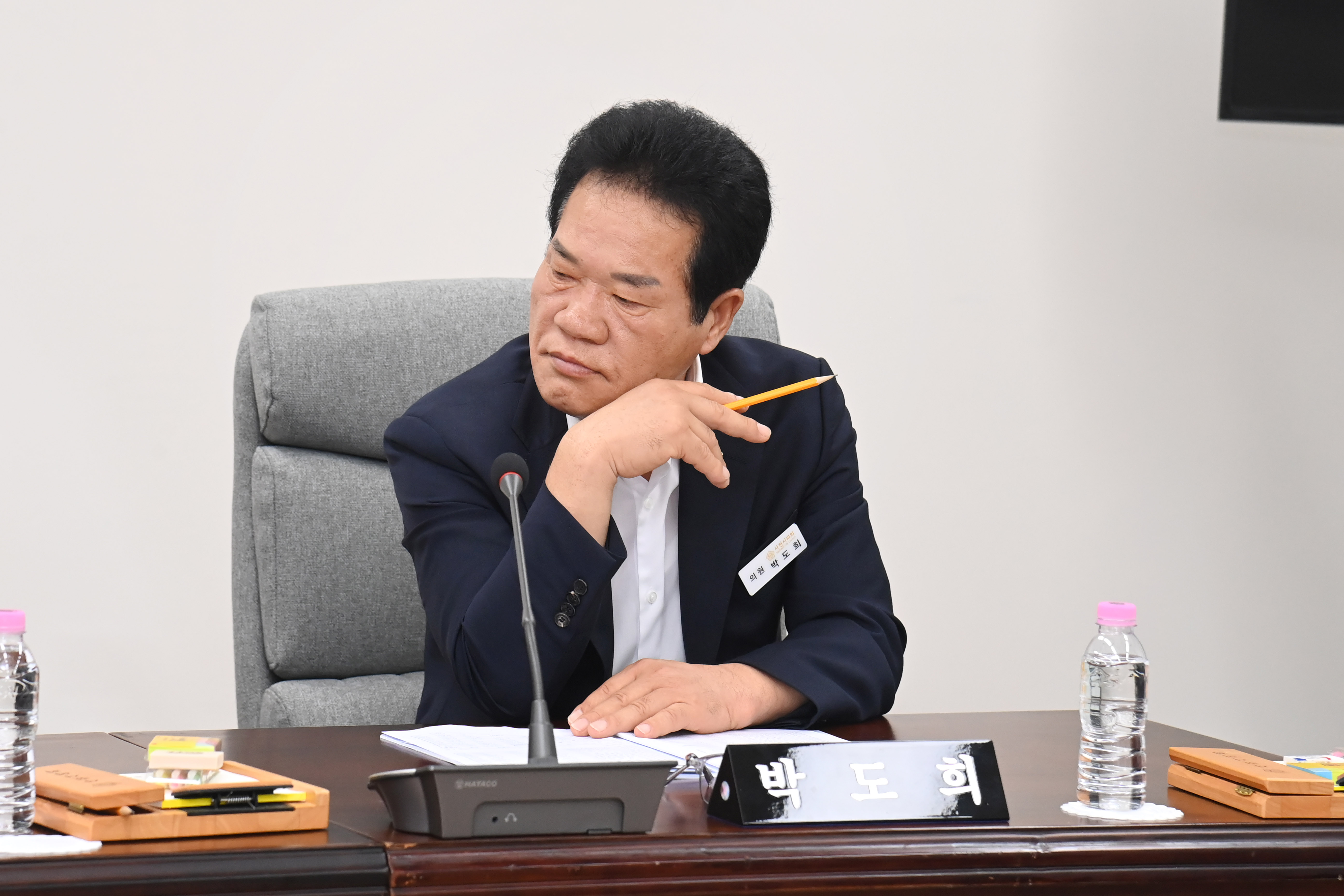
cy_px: 448
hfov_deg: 17.1
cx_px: 672
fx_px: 4480
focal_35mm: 120
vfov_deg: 11.4
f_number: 6.3
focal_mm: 120
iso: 3200
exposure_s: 1/250
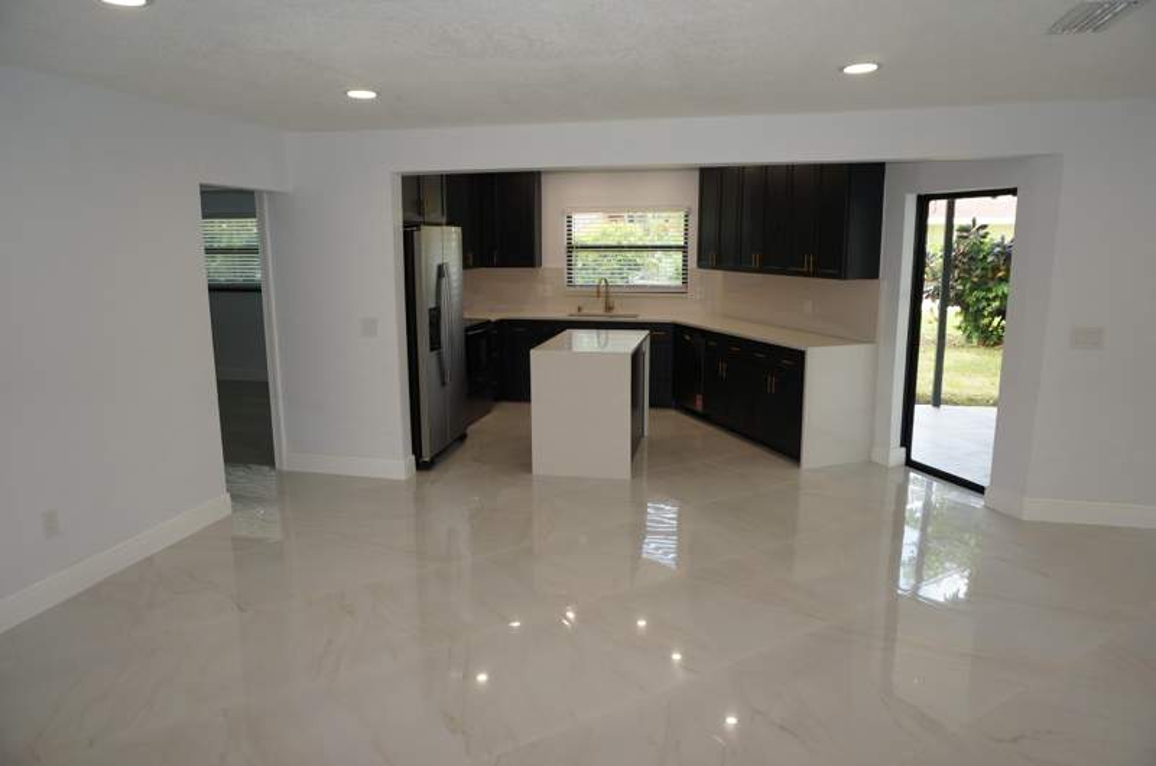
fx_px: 769
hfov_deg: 73.8
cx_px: 578
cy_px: 383
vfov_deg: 52.9
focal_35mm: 24
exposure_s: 1/60
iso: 100
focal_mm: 16
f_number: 4
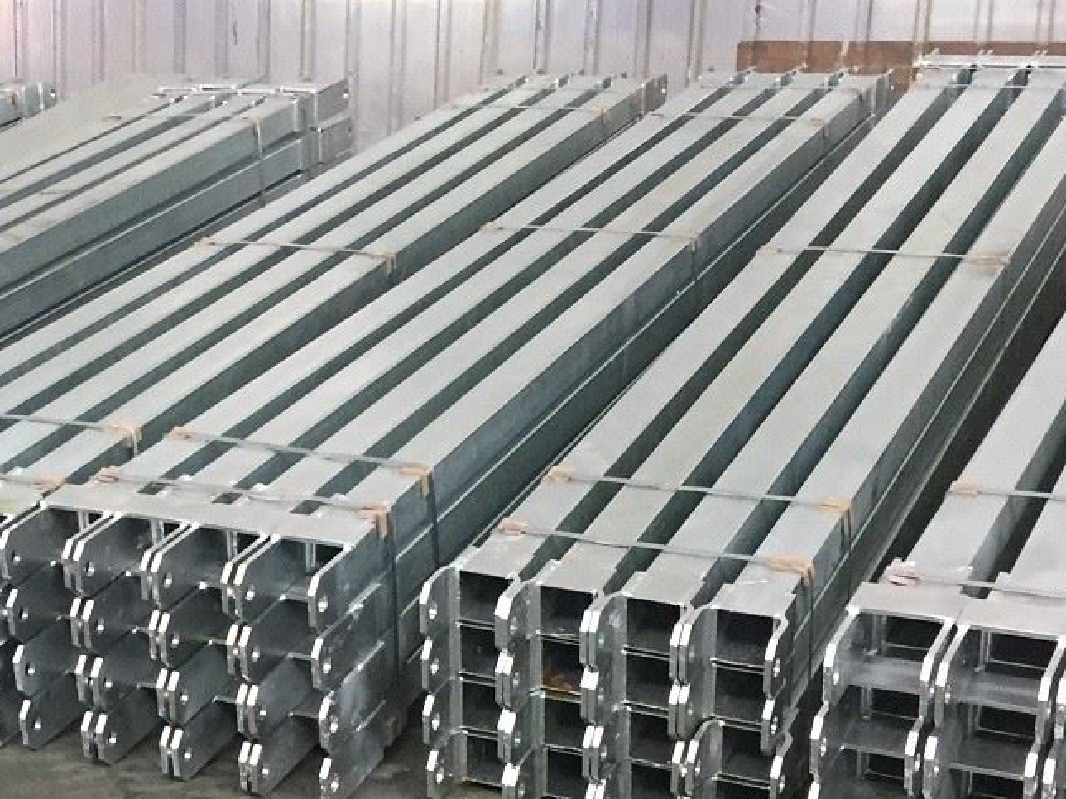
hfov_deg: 42.0
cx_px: 591
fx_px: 1386
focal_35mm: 45
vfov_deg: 31.7
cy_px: 584
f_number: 2.2
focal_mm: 4.15
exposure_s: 1/33
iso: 200
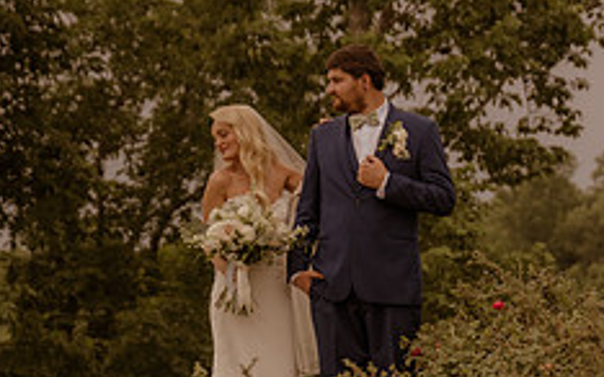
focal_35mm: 206
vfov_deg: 6.4
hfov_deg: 10.2
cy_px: 243
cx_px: 382
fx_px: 3389
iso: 1000
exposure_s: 1/1250
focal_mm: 70
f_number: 3.2
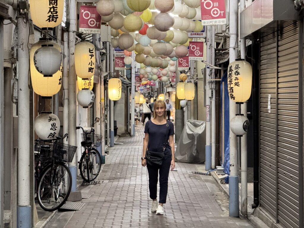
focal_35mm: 120
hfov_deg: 16.4
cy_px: 114
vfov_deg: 12.3
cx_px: 152
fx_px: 1054
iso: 500
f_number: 2.8
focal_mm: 15.66
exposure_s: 1/60
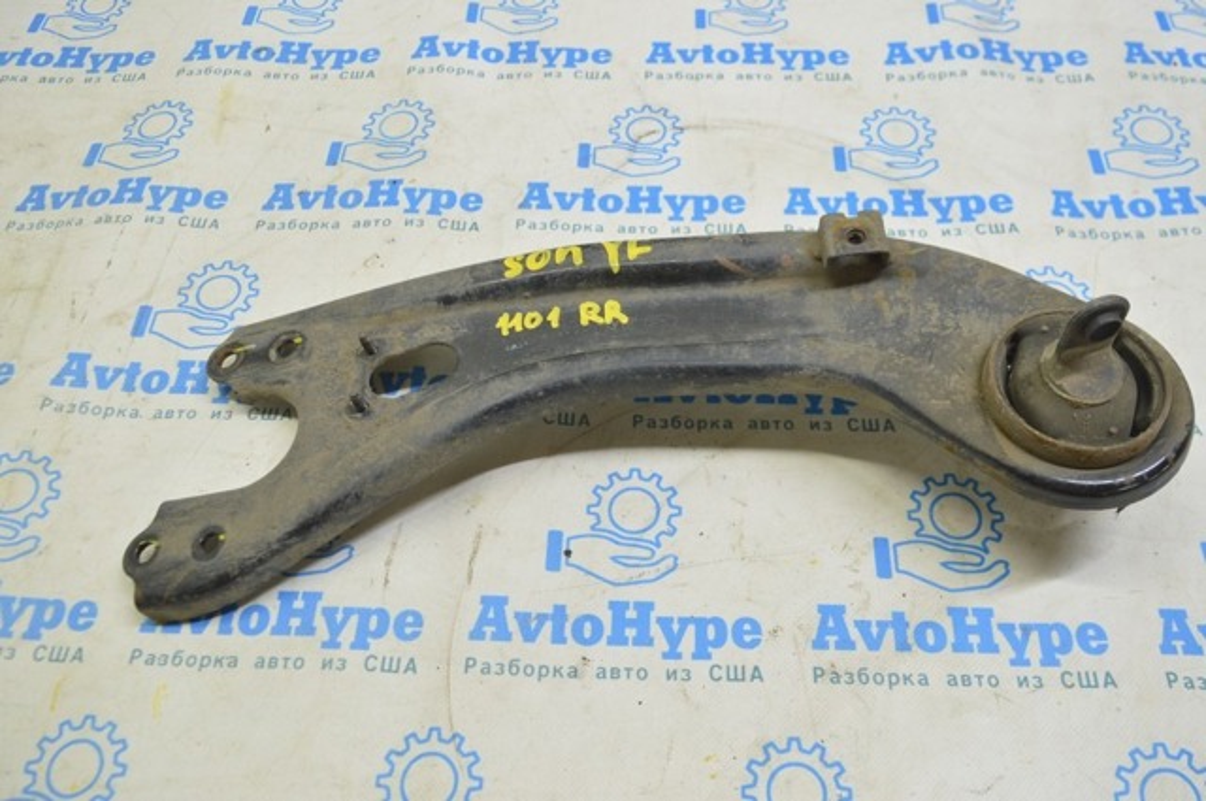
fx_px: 1054
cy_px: 400
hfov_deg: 59.6
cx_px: 603
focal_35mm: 32
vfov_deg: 41.6
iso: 400
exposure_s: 1/20
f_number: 5.6
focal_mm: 21
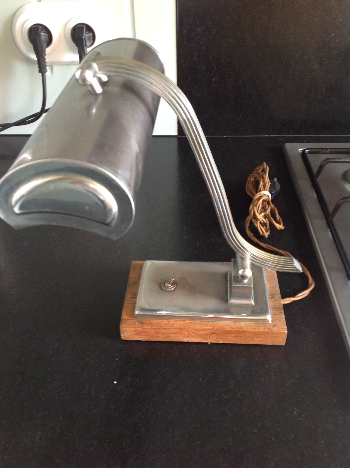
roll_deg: +2.9
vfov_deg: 52.7
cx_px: 175
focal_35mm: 35
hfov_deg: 40.6
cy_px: 234
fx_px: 473
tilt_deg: -37.0
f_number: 2.4
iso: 80
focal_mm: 4.28
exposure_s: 1/15
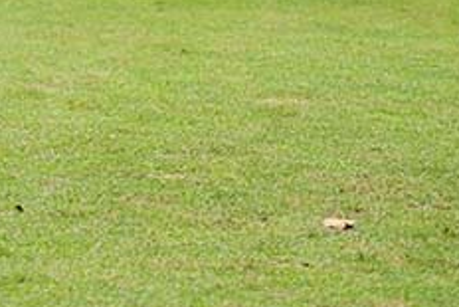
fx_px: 4057
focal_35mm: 318
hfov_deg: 6.3
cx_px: -419
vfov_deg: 4.3
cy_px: -297
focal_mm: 77
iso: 250
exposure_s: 1/1600
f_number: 2.8
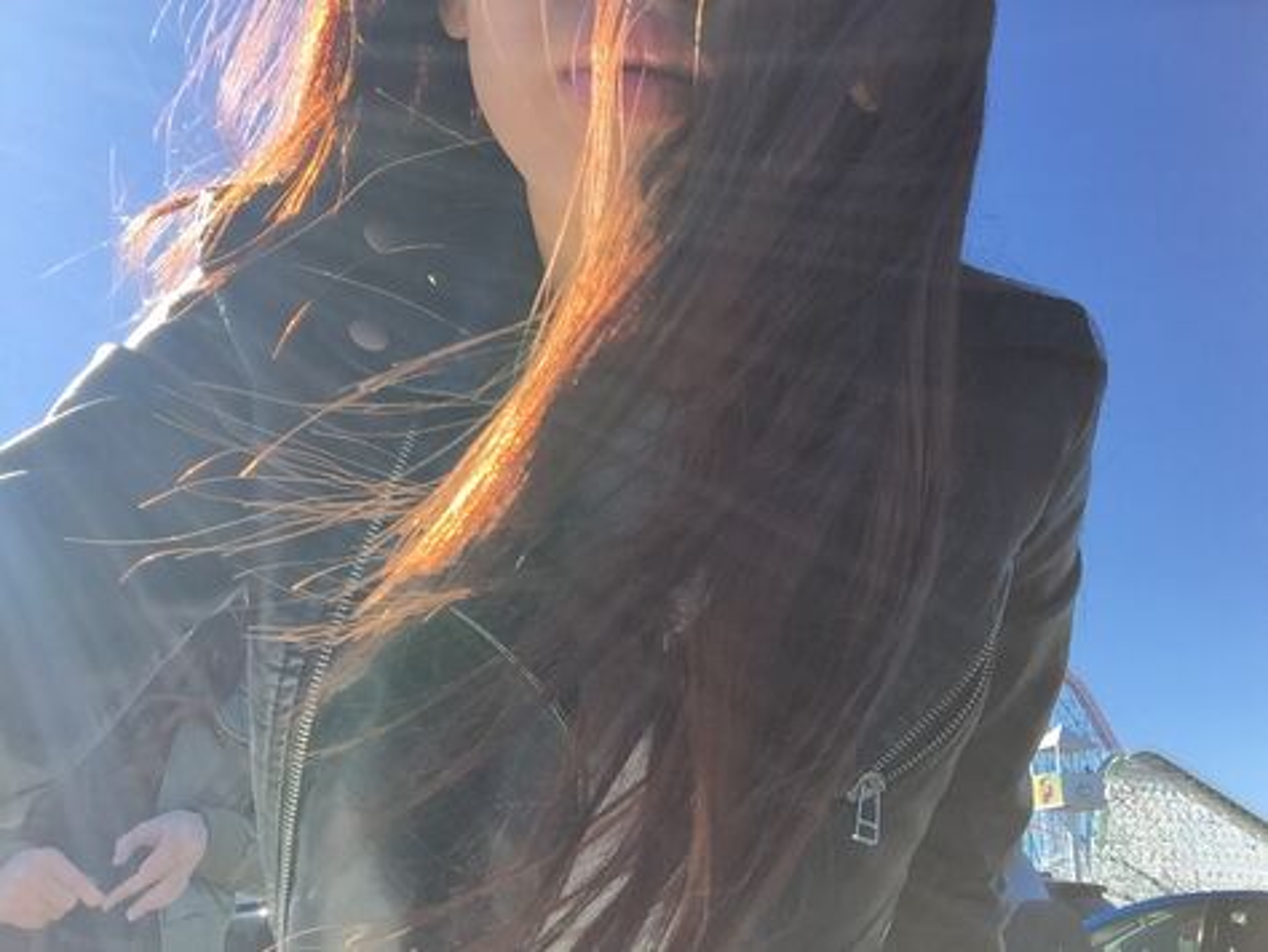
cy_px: 476
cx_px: 634
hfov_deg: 58.3
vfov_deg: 45.5
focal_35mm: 31
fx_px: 1136
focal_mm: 2.65
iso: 32
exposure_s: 1/500
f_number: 2.2
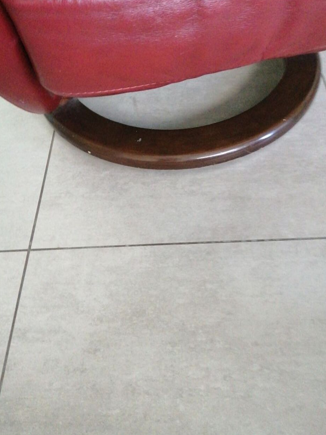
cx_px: 172
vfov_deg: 63.4
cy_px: 222
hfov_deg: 49.7
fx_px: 351
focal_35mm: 28
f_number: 1.8
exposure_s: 1/20
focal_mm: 3.46
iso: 500
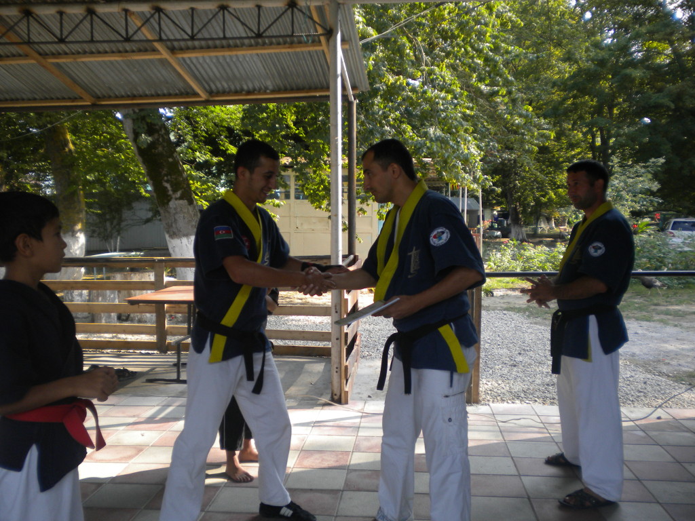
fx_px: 703
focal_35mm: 35
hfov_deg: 52.6
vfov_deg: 40.7
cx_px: 348
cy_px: 260
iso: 80
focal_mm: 6.3
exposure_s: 1/188
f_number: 3.1
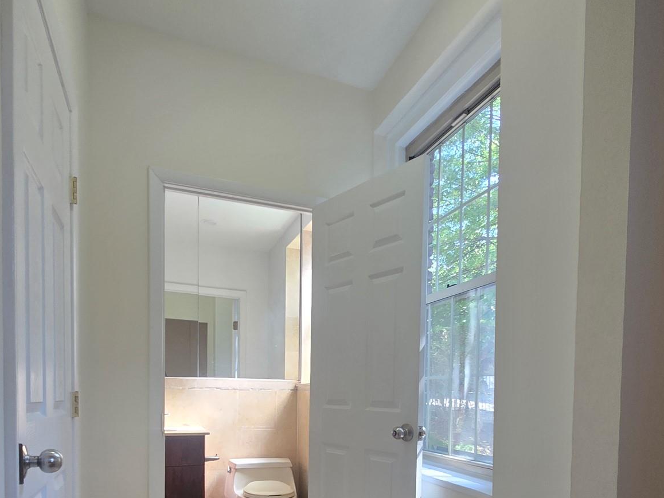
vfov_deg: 53.8
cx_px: 356
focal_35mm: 23
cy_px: 417
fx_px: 441
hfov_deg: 73.8
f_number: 2.2
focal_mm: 2.2
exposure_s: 1/60
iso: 64
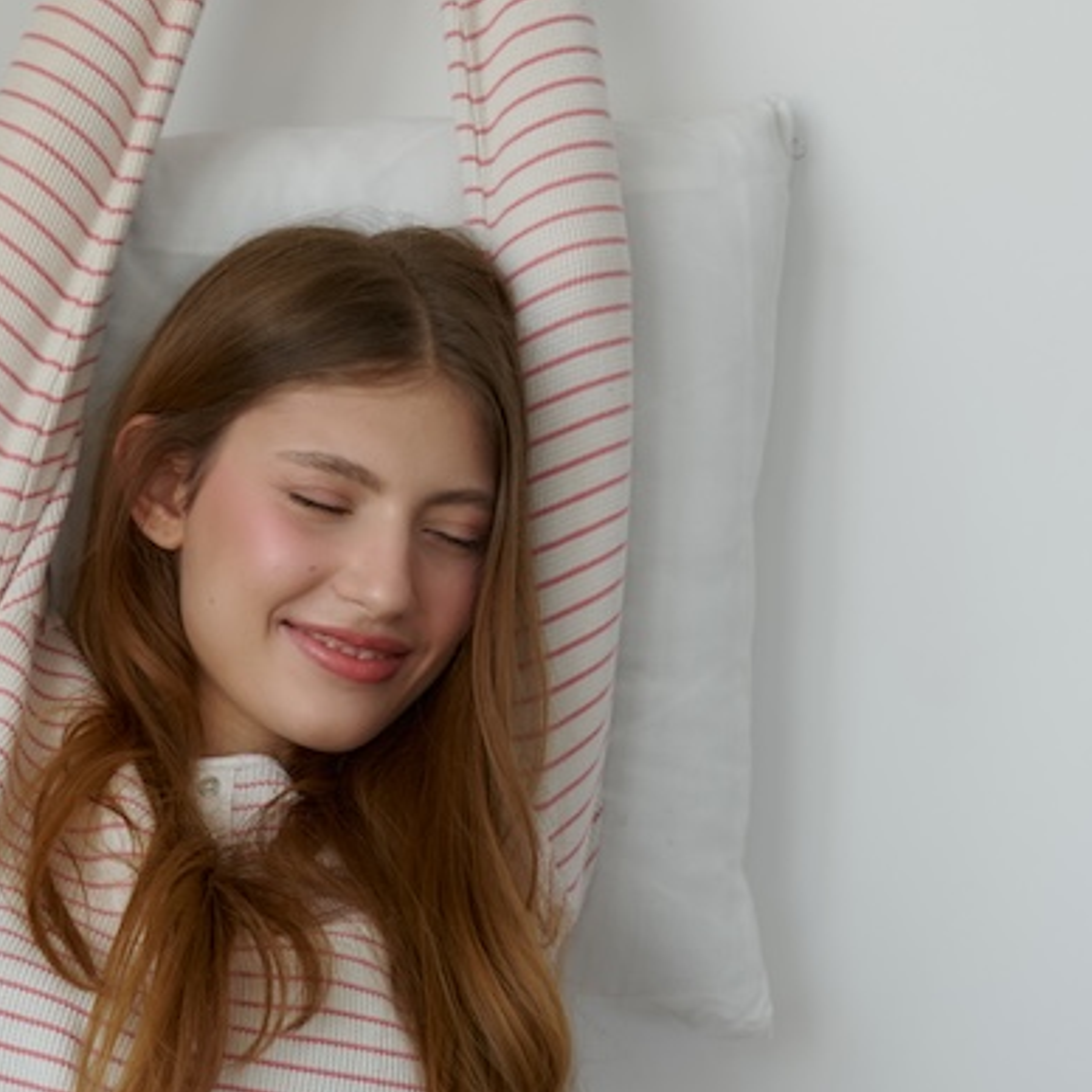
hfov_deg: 18.8
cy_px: 1086
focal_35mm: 92
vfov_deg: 18.4
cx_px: 380
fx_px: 3284
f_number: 3.5
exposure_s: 1/200
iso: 200
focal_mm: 35
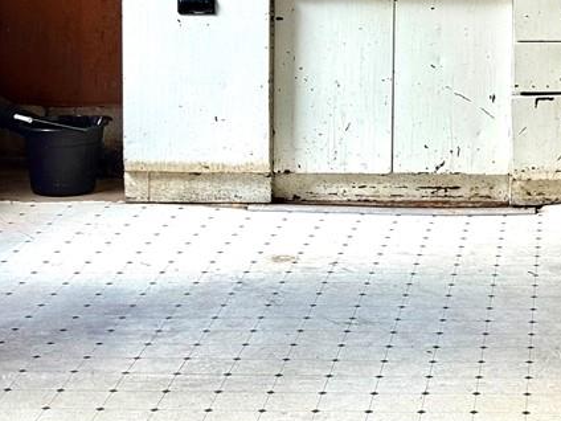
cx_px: 655
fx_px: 1880
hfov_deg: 16.3
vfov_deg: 12.6
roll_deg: -2.3
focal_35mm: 116
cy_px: -11
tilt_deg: -6.3
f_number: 1.78
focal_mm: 6.76
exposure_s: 1/92
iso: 100
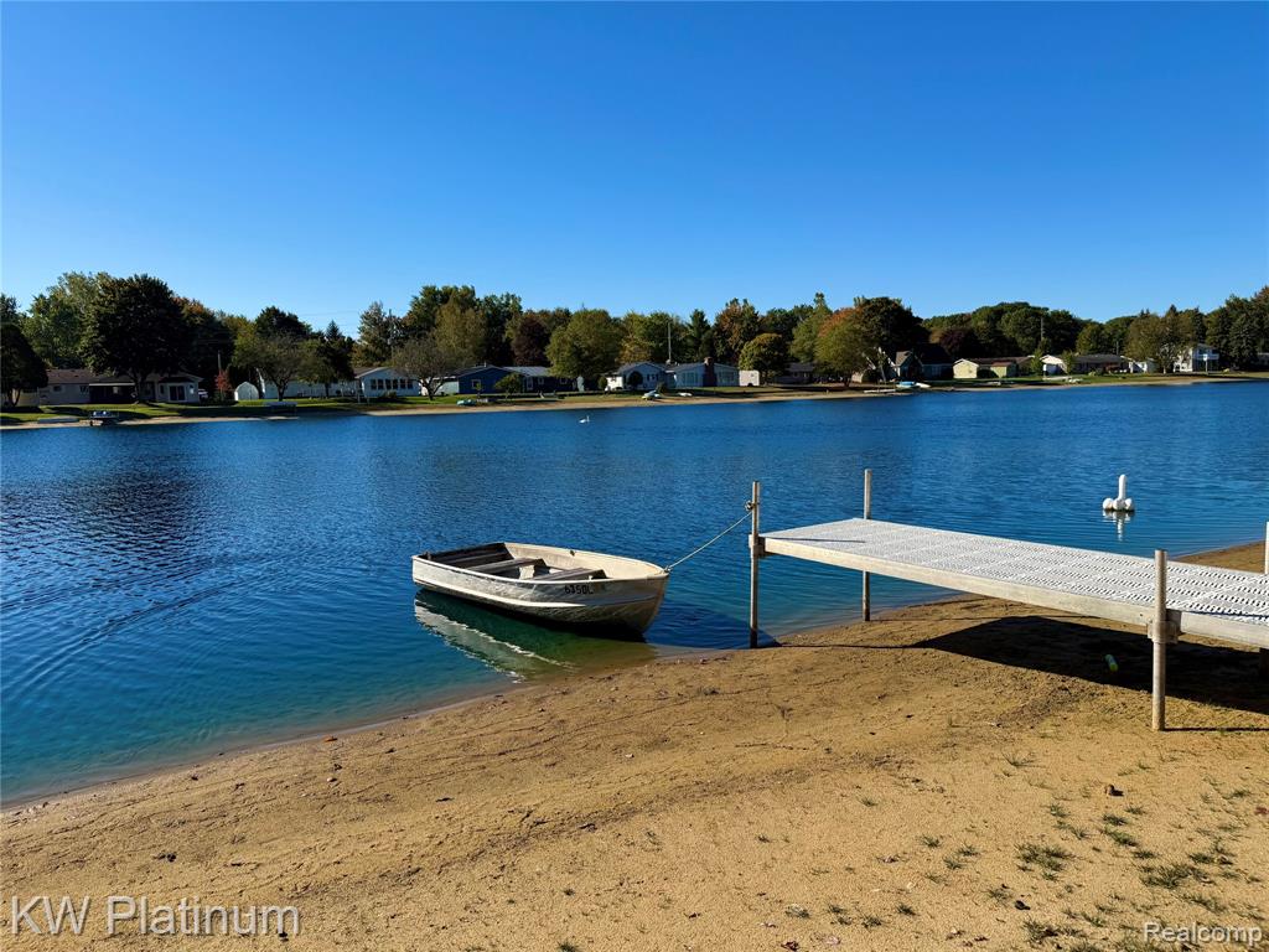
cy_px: 476
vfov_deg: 56.8
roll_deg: +2.2
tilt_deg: -5.9
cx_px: 634
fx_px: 880
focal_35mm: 24
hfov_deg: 71.6
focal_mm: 6.76
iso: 80
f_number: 1.78
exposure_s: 1/4673
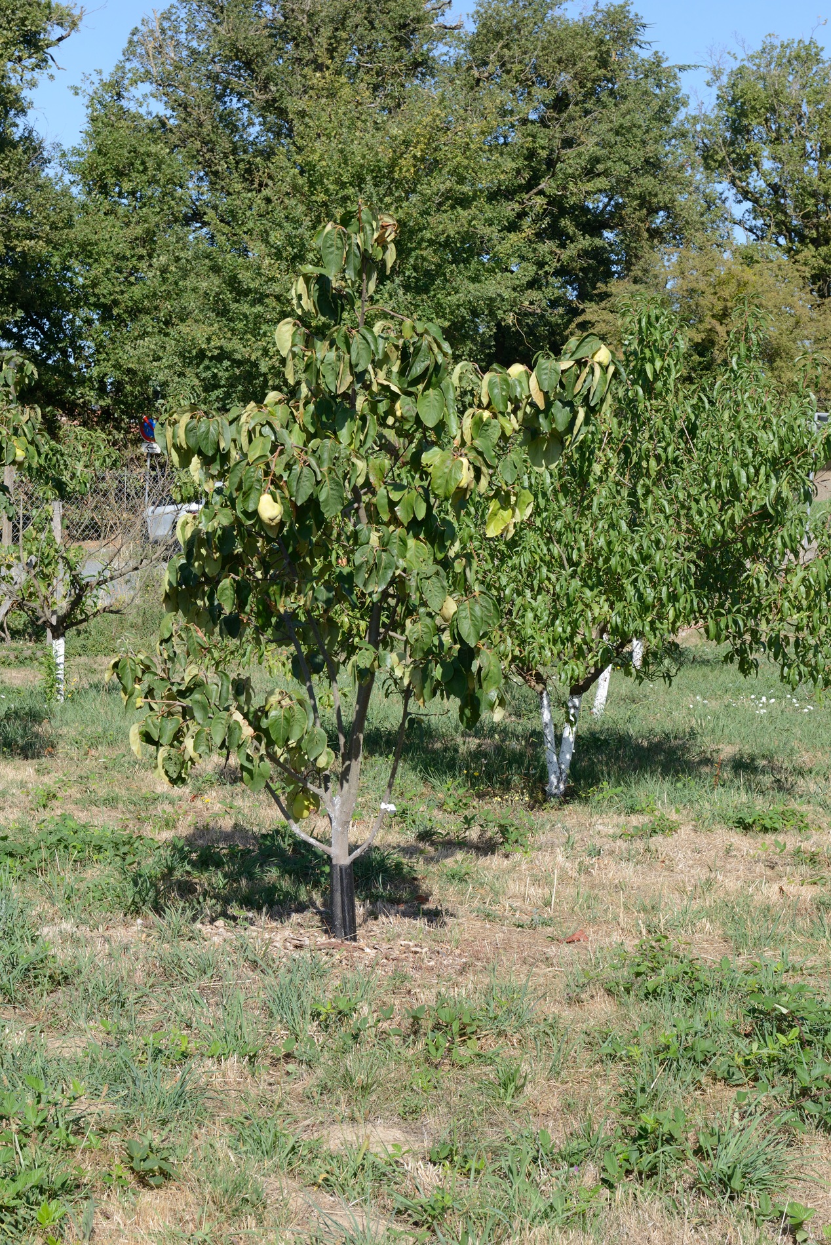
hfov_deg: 19.5
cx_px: 416
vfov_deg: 28.8
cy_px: 622
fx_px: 2422
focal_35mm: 70
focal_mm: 70
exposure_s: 1/125
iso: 320
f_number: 18
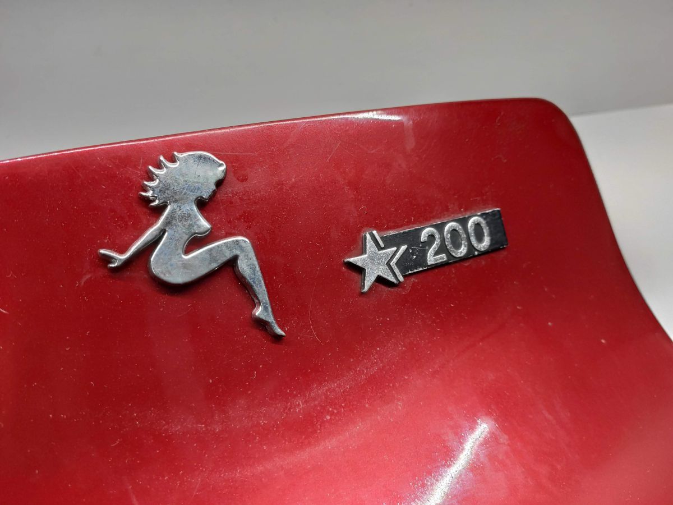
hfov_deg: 67.3
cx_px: 336
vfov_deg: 53.1
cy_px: 252
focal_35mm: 26
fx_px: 505
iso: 319
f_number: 1.75
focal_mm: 4.77
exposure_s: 1/100
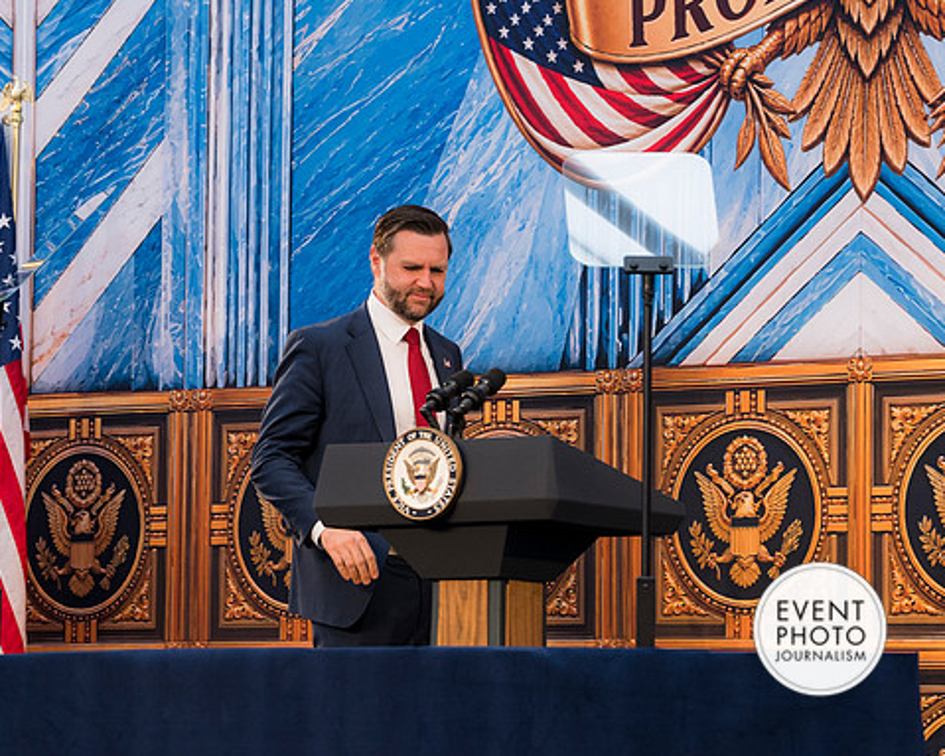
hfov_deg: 11.5
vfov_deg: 9.2
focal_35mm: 168
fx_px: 4698
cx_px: 381
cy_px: 379
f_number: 4
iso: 400
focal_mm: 99
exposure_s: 1/160
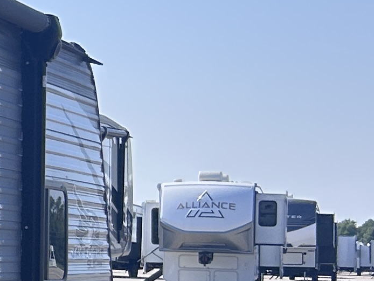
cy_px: 193
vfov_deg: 9.8
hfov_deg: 10.6
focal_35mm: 151
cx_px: -617
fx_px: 1632
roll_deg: -0.7
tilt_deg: +2.3
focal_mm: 5.7
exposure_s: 1/6579
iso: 50
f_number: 1.5
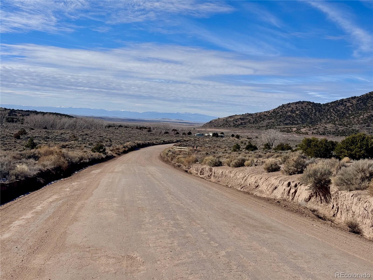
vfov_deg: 30.3
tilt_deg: -3.6
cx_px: 186
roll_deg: -3.7
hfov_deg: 39.7
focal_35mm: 48
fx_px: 517
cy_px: 140
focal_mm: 6.76
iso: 64
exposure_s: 1/7937
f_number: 1.78
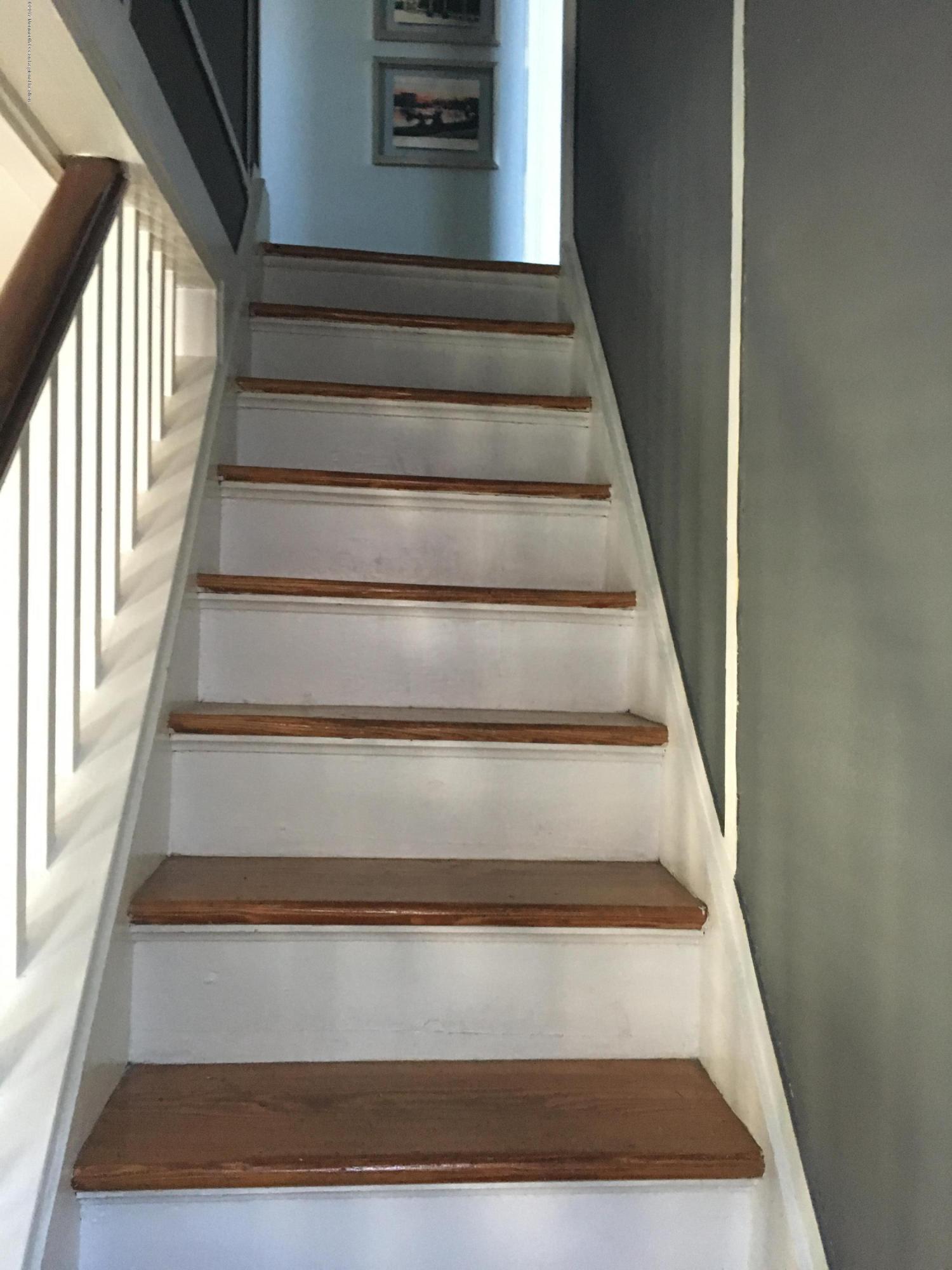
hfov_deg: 48.2
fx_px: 1063
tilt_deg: -0.8
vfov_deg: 61.7
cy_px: 635
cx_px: 476
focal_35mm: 29
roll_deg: -0.6
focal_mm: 4.15
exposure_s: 1/15
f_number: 2.2
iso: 200
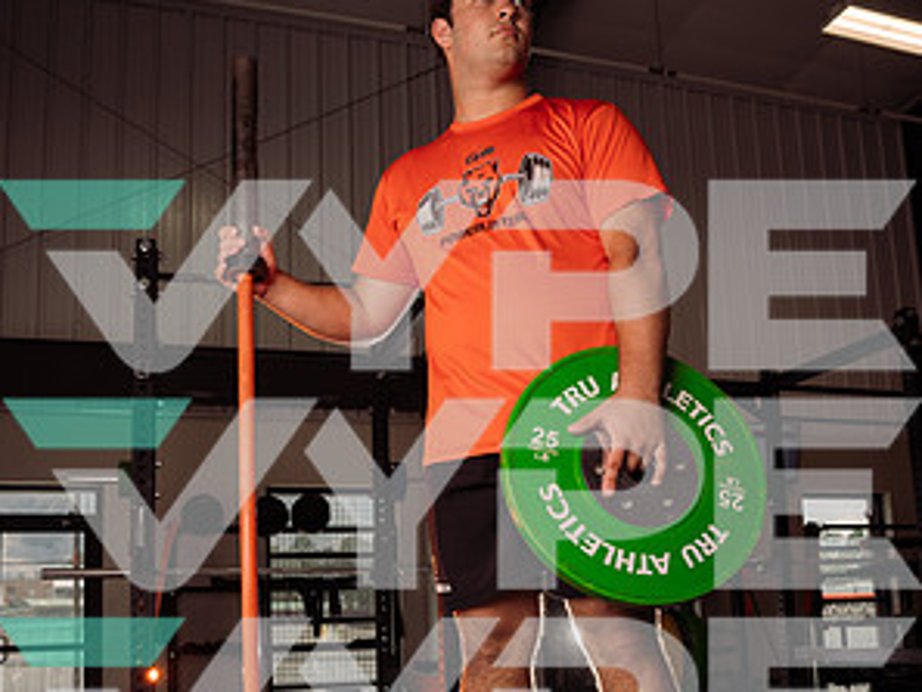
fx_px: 933
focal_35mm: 35
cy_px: 497
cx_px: 463
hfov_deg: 52.6
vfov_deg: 39.9
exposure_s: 1/320
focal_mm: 24
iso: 160
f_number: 5
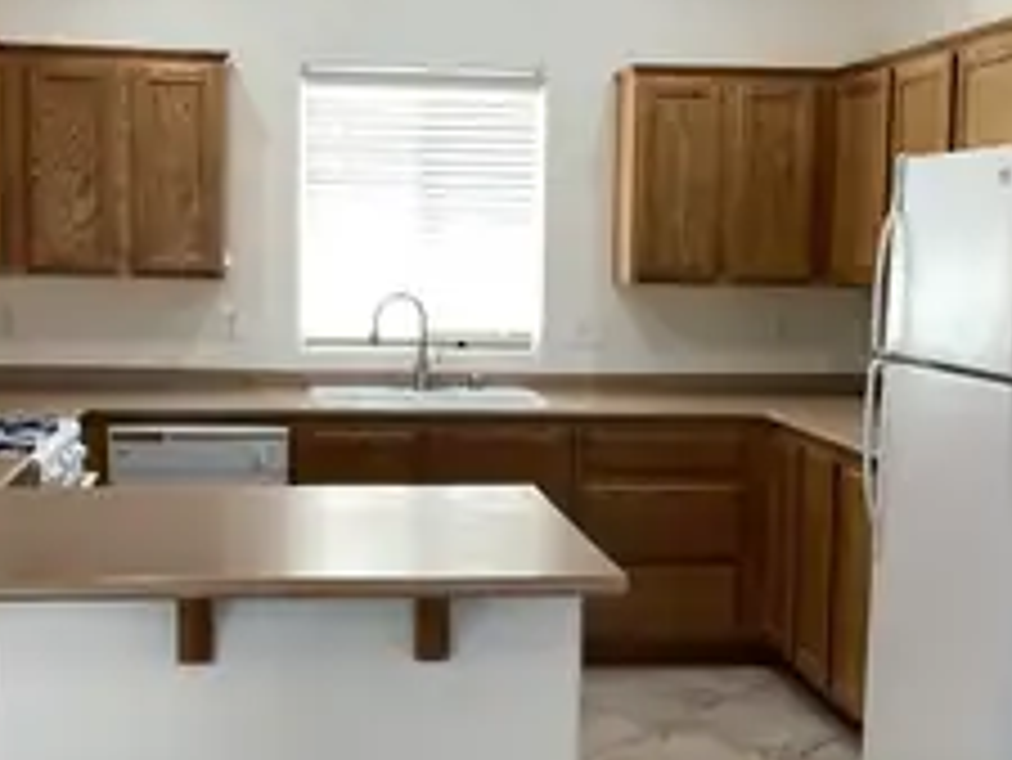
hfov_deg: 34.9
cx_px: 441
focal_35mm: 55
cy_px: 382
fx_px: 1609
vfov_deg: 26.6
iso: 64
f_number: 2.4
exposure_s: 1/50
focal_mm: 3.3
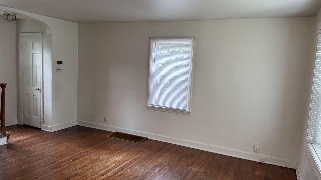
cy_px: 91
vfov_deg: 42.9
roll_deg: -3.1
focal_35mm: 27
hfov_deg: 69.9
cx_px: 163
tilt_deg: -6.5
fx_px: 230
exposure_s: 1/60
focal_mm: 6.76
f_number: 1.78
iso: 125
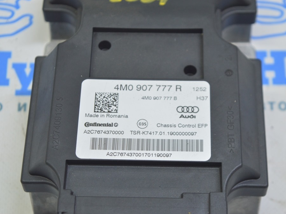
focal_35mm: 91
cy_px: 107
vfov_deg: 16.3
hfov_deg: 21.6
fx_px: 748
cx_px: 137
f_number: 5.6
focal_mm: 55
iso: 400
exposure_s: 1/20
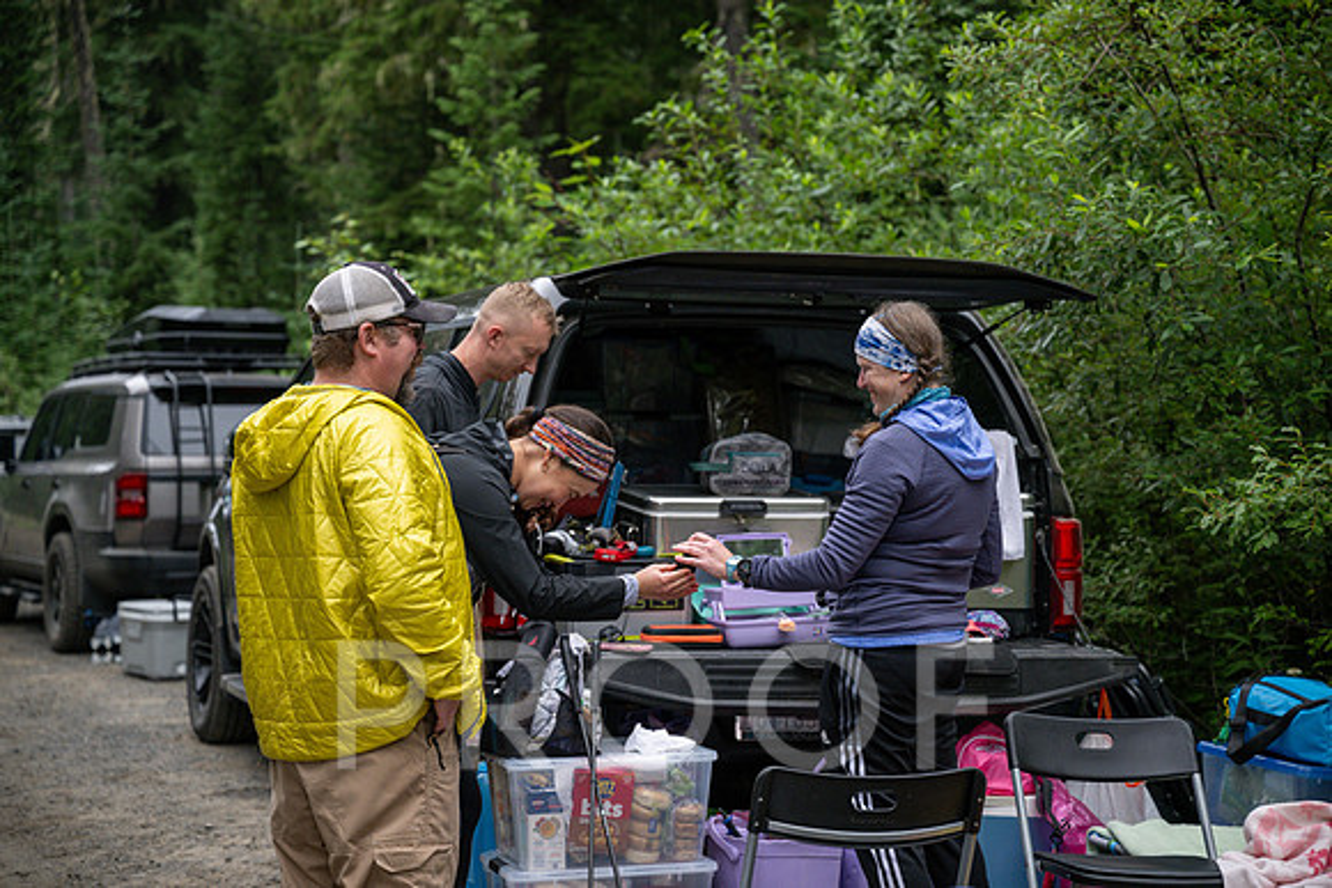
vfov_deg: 19.5
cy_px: 444
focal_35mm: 70
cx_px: 666
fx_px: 2590
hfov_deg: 28.8
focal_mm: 70
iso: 1250
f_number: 3.2
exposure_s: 1/1600
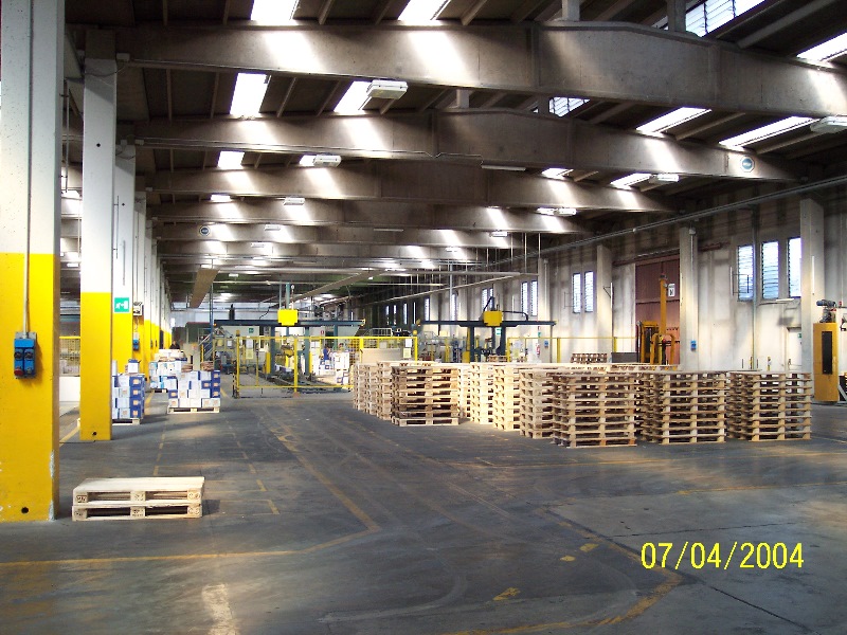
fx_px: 930
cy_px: 318
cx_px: 424
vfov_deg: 37.7
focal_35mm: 38
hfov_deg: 49.0
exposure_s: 1/125
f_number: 2.8
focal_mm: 8
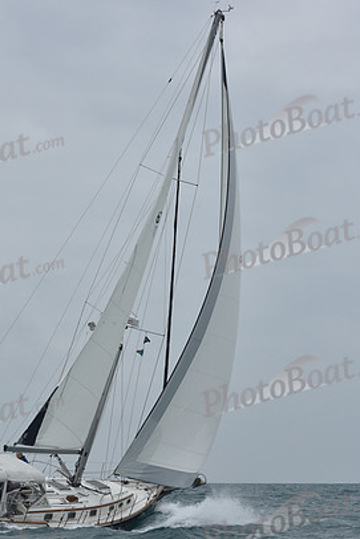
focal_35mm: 100
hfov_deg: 13.7
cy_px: 333
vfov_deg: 20.4
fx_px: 1499
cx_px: 134
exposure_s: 1/800
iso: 250
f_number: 9
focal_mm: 70
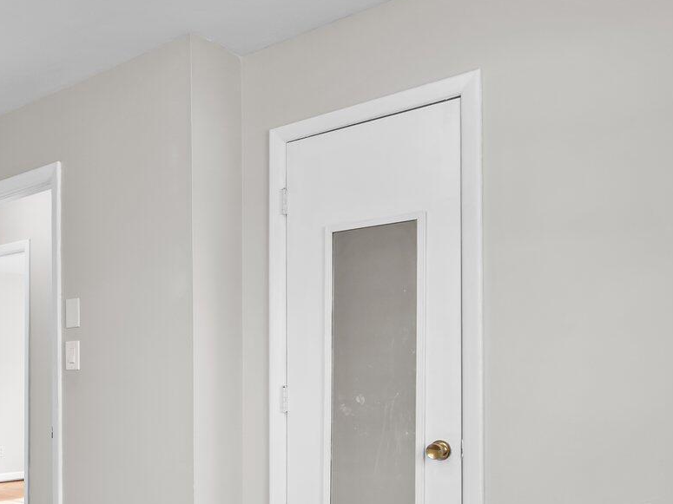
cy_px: 383
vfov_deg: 37.6
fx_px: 719
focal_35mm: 37
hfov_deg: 44.3
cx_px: 33
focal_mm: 7
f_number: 5
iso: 200
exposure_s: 1/4
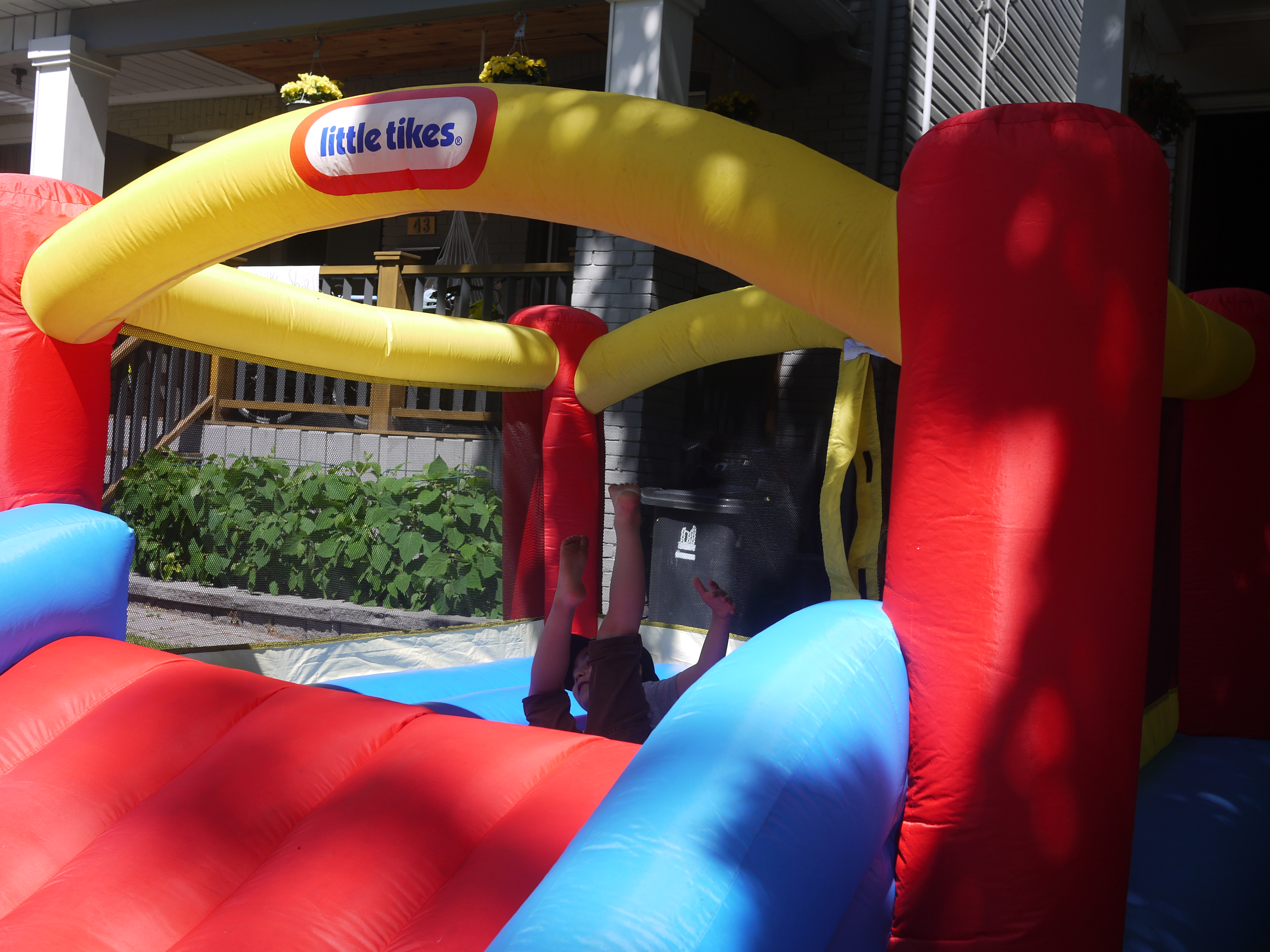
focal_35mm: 40
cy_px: 476
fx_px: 1468
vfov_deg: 36.0
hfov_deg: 46.8
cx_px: 635
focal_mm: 20
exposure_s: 1/640
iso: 100
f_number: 4.5
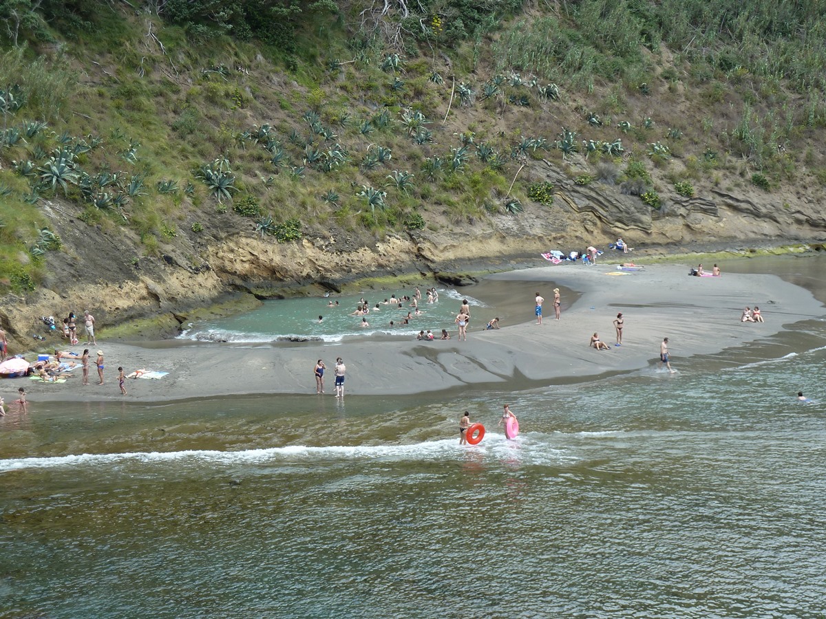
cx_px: 413
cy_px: 310
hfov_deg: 23.6
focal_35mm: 83
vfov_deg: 17.8
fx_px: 1981
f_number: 4.2
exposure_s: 1/200
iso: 80
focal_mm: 13.7
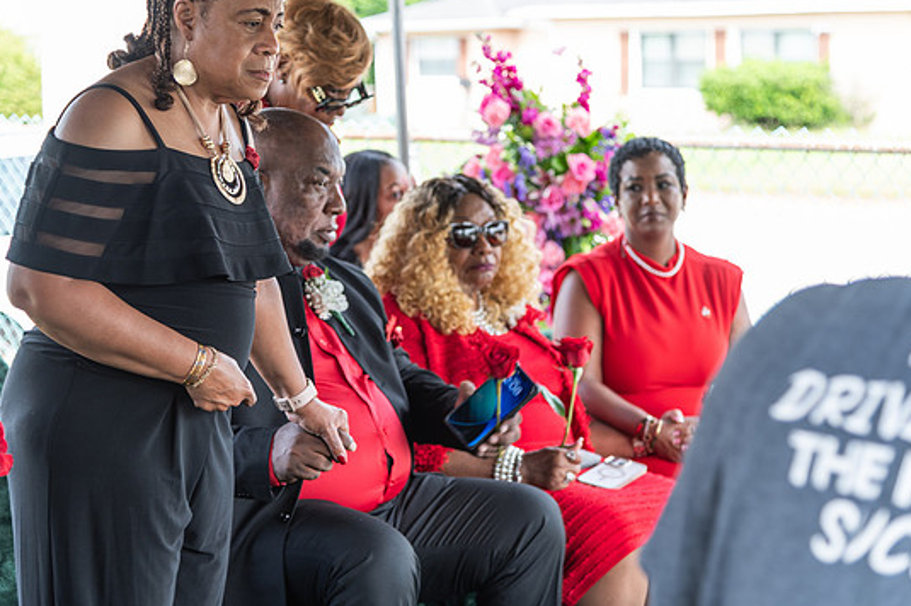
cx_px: 444
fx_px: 1947
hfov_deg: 26.3
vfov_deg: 17.7
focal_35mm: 77
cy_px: 305
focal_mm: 70
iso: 100
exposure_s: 1/100
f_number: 4
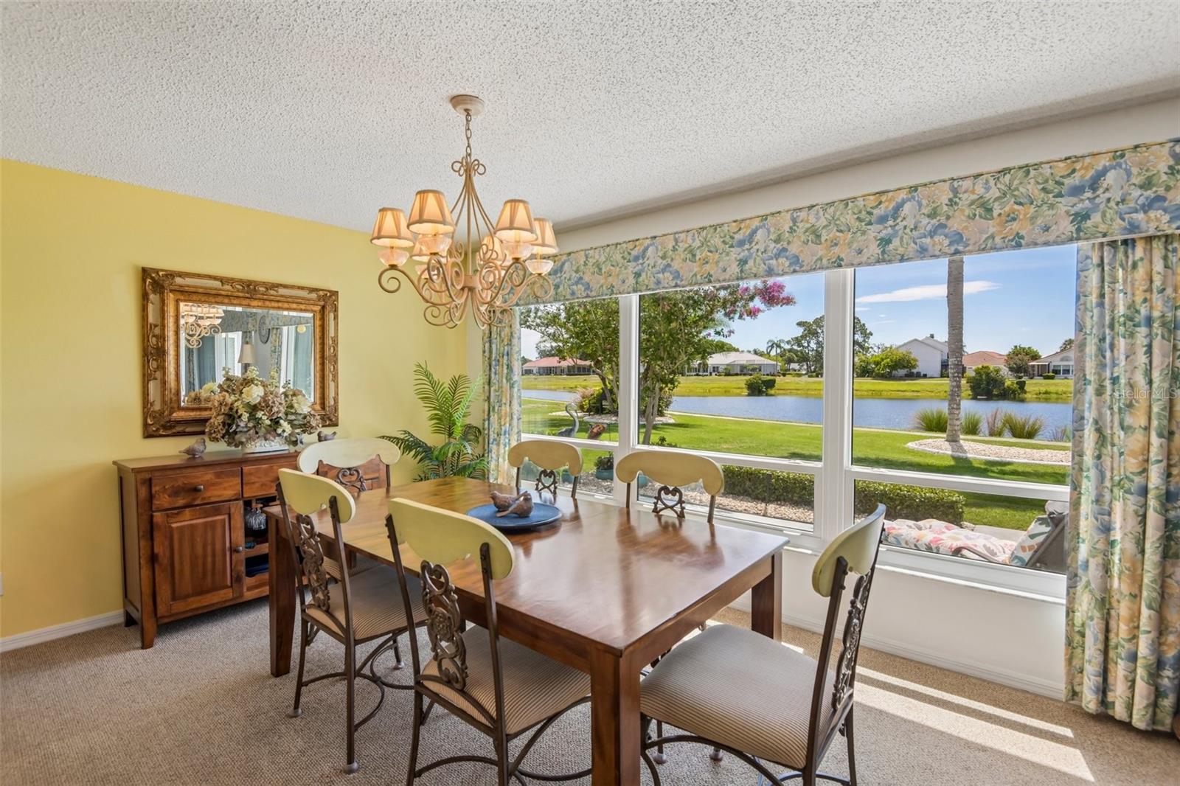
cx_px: 590
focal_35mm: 16
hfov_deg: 96.7
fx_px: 524
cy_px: 393
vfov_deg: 73.7
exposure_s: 1/160
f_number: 8
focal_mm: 16
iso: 400
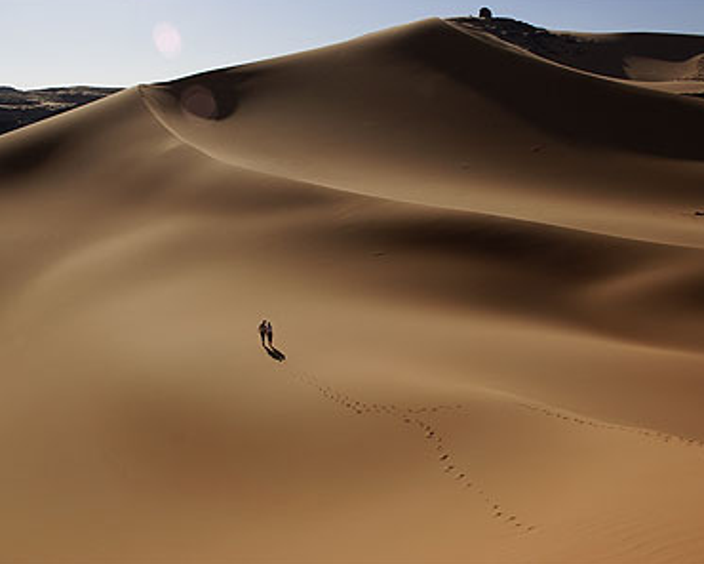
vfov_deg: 31.5
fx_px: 1000
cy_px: 278
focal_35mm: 48
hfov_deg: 38.7
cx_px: 289
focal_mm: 28
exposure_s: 1/320
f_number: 11
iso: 100
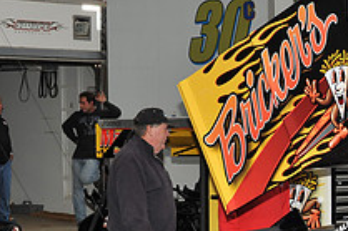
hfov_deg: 14.3
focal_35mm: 139
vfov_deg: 9.8
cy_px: 209
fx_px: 1343
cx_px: 430
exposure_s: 1/250
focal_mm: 50
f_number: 6.3
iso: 250
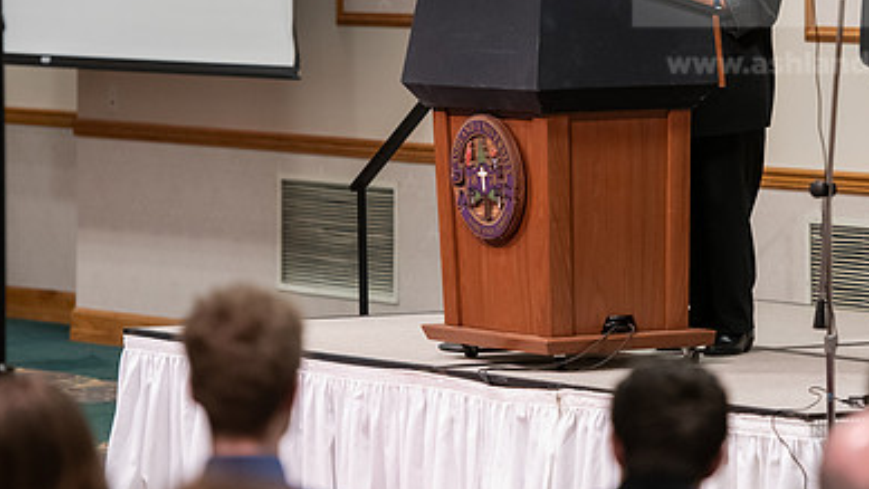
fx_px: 5577
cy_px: 111
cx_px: 565
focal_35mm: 242
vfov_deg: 5.0
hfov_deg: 8.9
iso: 2500
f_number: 3.2
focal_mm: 155
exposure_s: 1/200
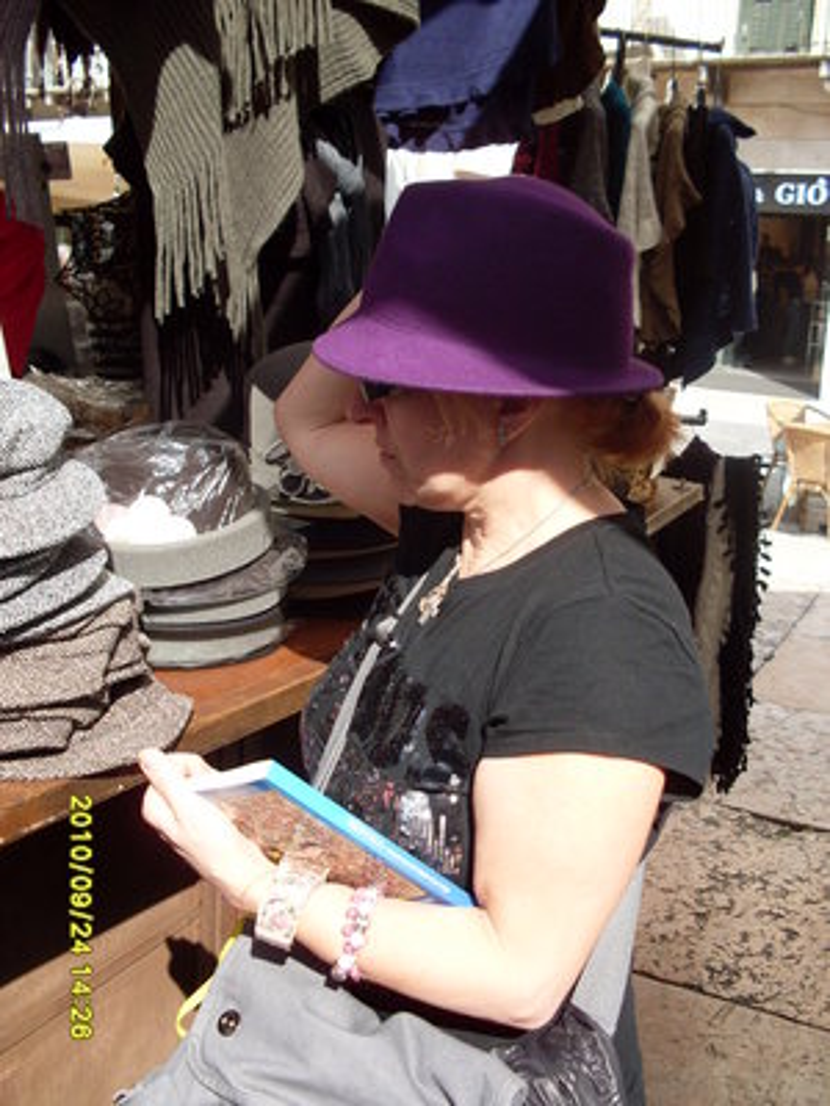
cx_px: 415
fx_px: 1215
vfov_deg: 49.0
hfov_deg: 37.7
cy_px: 553
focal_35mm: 38
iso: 80
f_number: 2.8
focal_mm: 6.3
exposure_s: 1/500
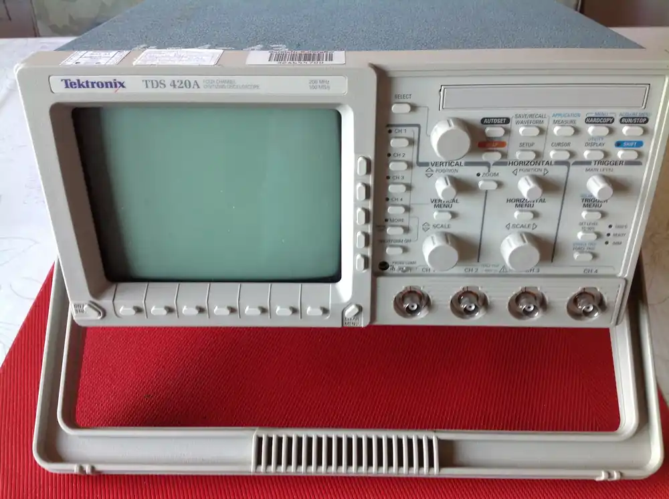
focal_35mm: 35
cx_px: 334
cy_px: 250
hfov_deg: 52.7
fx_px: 675
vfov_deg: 40.6
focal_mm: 4.28
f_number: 2.4
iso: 64
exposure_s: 1/17
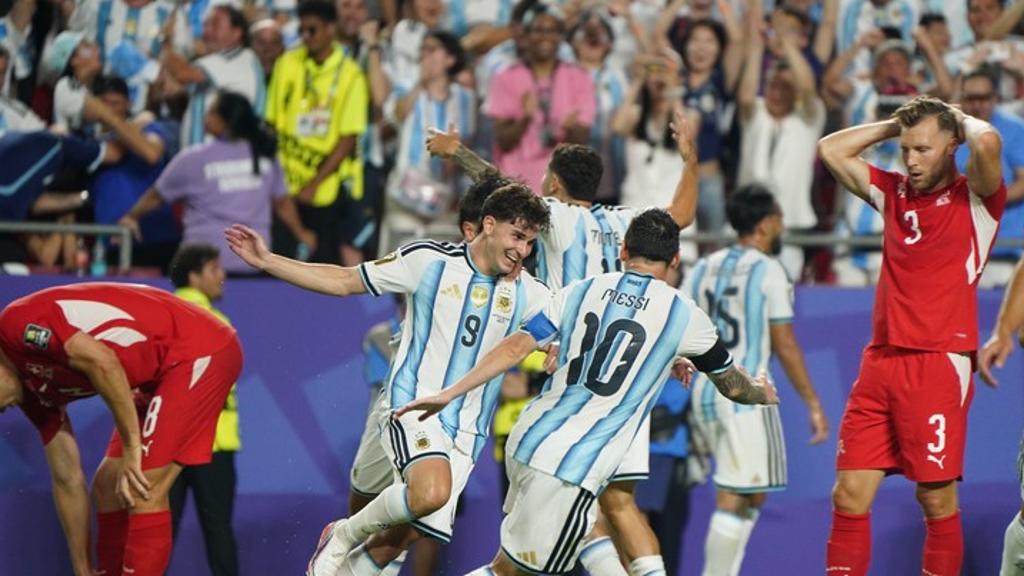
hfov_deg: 3.4
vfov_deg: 1.9
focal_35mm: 631
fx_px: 17130
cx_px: 513
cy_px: 339
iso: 5000
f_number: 6.3
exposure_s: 1/1000
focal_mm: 600
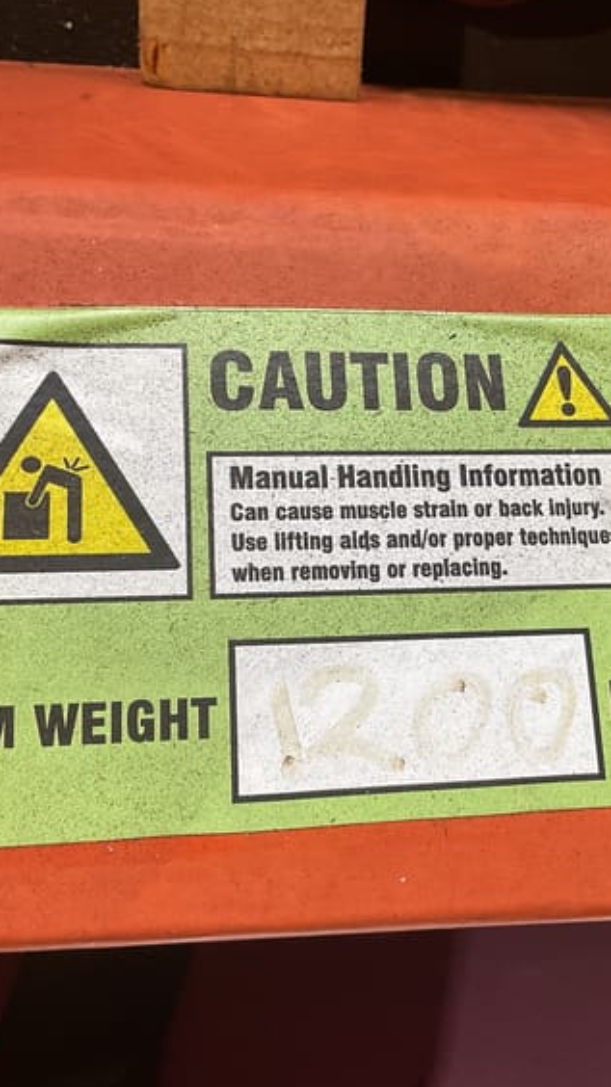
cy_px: 544
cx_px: 418
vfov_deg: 47.4
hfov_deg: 27.5
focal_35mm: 43
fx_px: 1239
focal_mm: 3
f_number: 1.8
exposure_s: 1/100
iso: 64
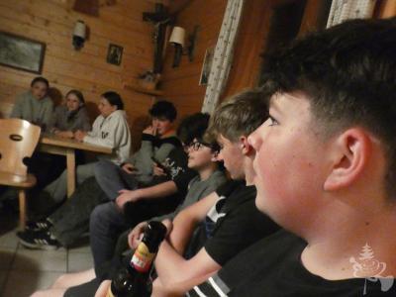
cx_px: 198
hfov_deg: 60.0
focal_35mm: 30
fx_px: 343
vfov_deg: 46.8
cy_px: 148
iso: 3200
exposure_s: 1/25
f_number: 3.3
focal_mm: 5.3
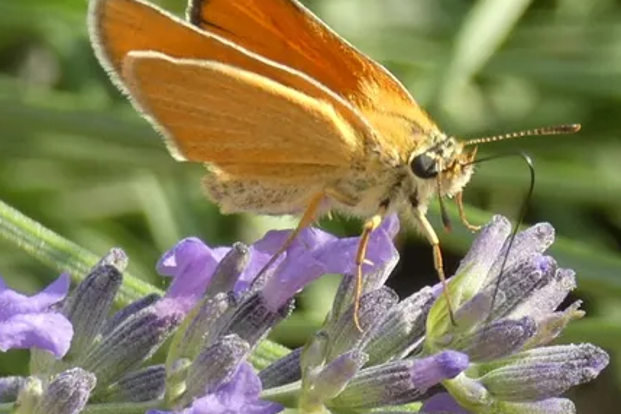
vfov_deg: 8.3
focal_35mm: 166
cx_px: 385
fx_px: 2863
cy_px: 193
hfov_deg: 12.4
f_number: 4.9
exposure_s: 1/100
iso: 80
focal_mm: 19.2
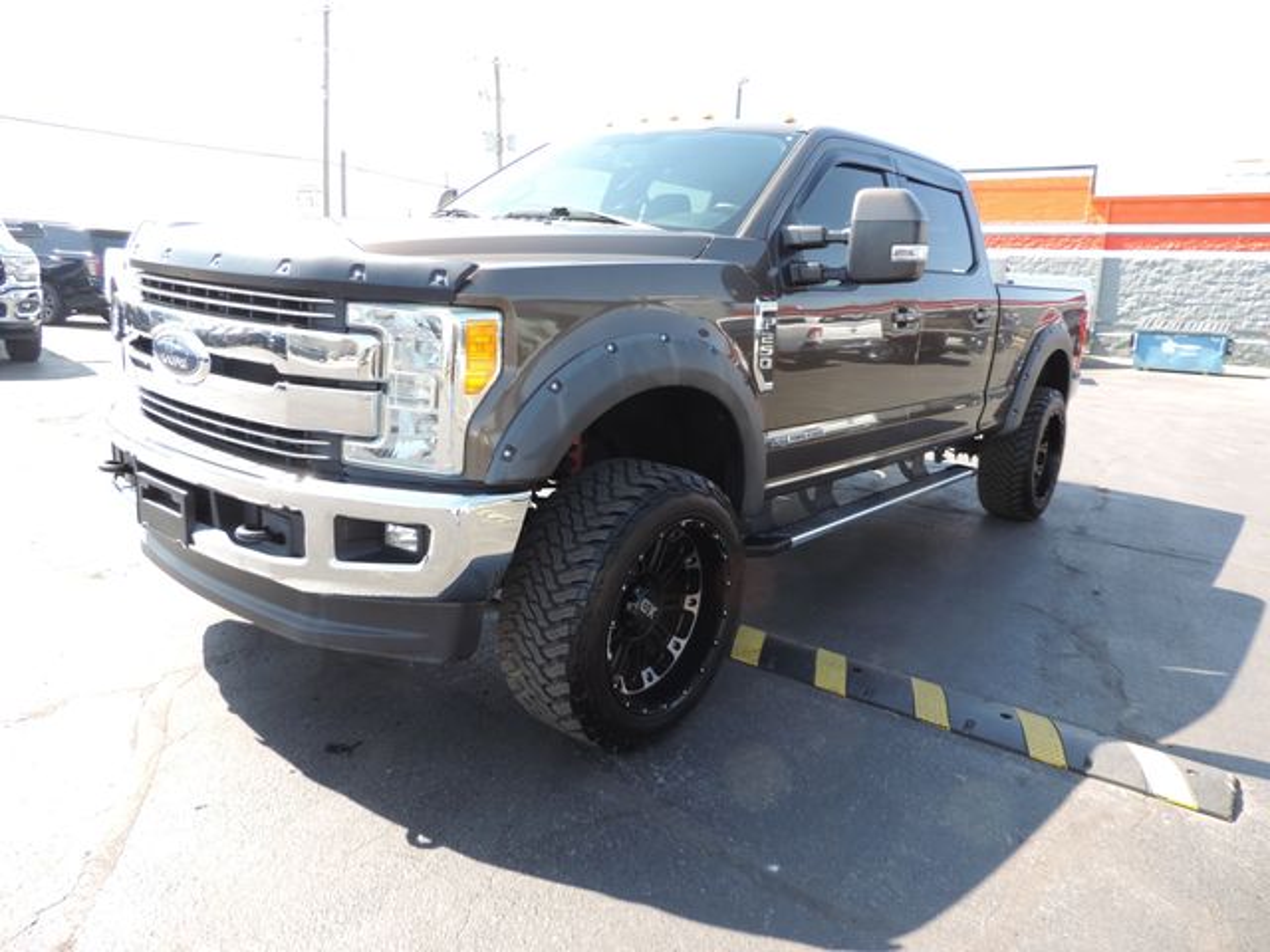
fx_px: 881
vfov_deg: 56.8
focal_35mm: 24
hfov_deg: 71.6
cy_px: 476
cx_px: 635
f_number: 3
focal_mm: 4.3
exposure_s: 1/160
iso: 80
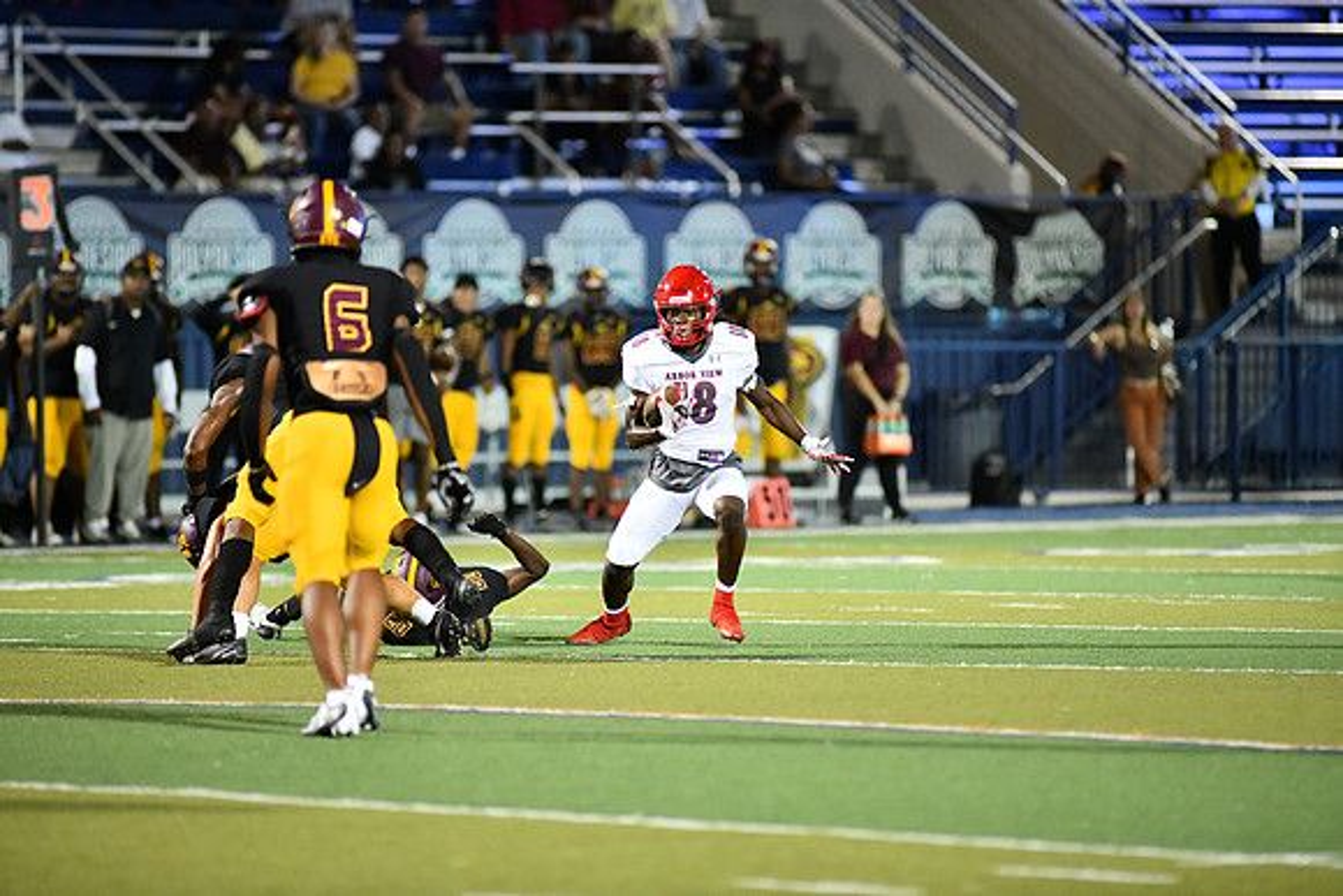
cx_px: 672
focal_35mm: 300
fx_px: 11194
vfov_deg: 4.6
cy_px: 448
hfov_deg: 6.9
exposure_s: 1/1250
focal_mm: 300
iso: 8000
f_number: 2.8
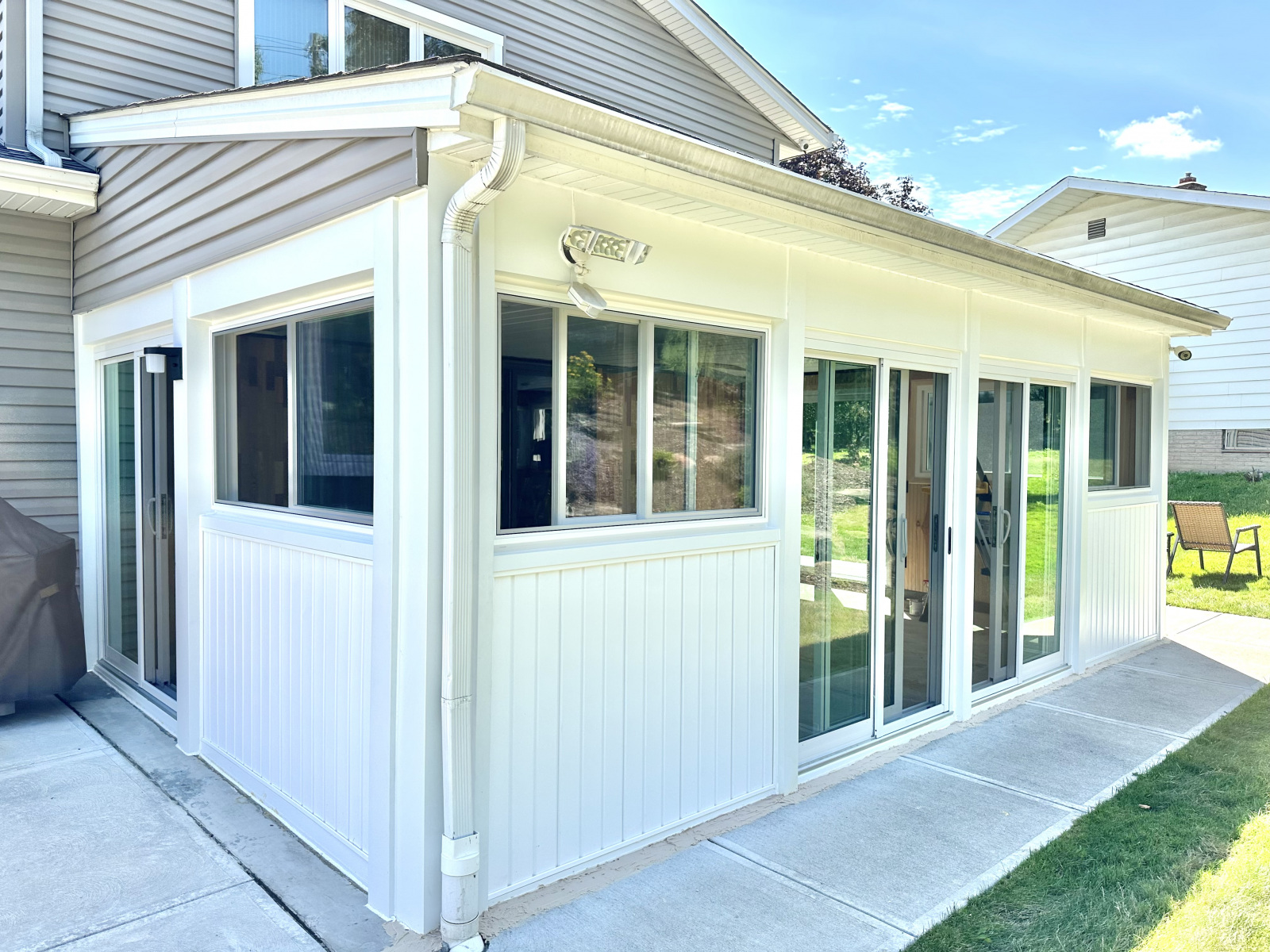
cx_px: 635
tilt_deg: -2.7
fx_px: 881
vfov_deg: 56.8
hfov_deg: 71.6
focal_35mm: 24
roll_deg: -1.1
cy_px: 476
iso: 80
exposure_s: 1/1639
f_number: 1.78
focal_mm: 6.86
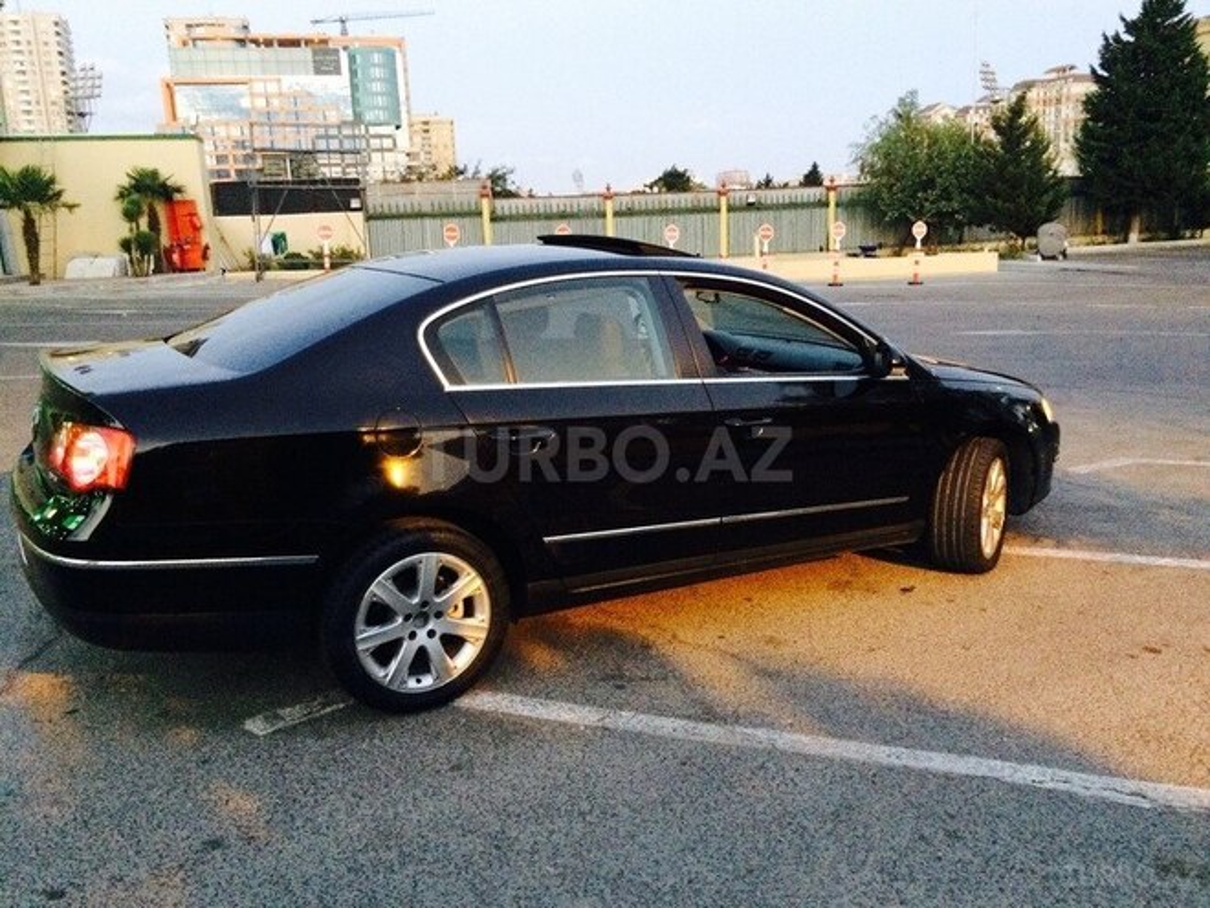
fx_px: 1014
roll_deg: +2.0
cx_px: 605
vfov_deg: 48.2
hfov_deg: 61.7
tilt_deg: -14.8
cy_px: 454
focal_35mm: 29
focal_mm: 4.15
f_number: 2.2
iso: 500
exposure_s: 1/17
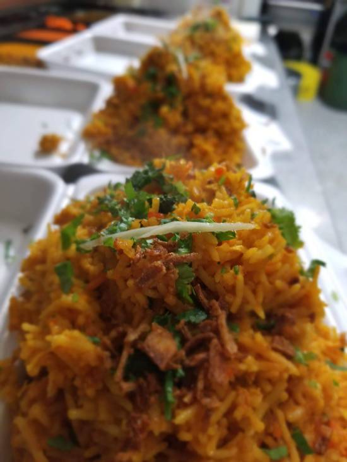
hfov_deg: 53.1
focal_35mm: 26
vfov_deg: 67.3
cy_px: 231
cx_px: 174
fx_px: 347
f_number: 1.7
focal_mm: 4.3
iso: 250
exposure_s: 1/17
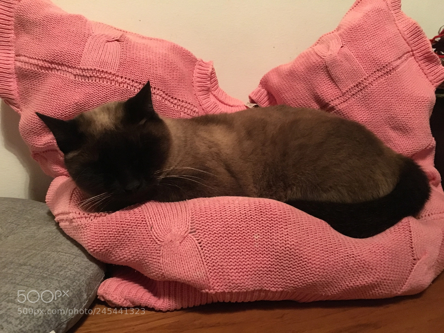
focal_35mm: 29
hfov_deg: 61.7
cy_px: 166
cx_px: 222
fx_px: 372
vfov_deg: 48.2
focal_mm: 4.15
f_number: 2.2
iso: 800
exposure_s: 1/17
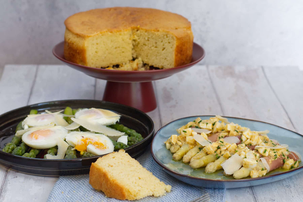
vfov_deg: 18.2
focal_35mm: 75
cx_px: 152
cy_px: 101
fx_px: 631
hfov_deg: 27.0
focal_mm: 50
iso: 800
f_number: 4
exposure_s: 1/200
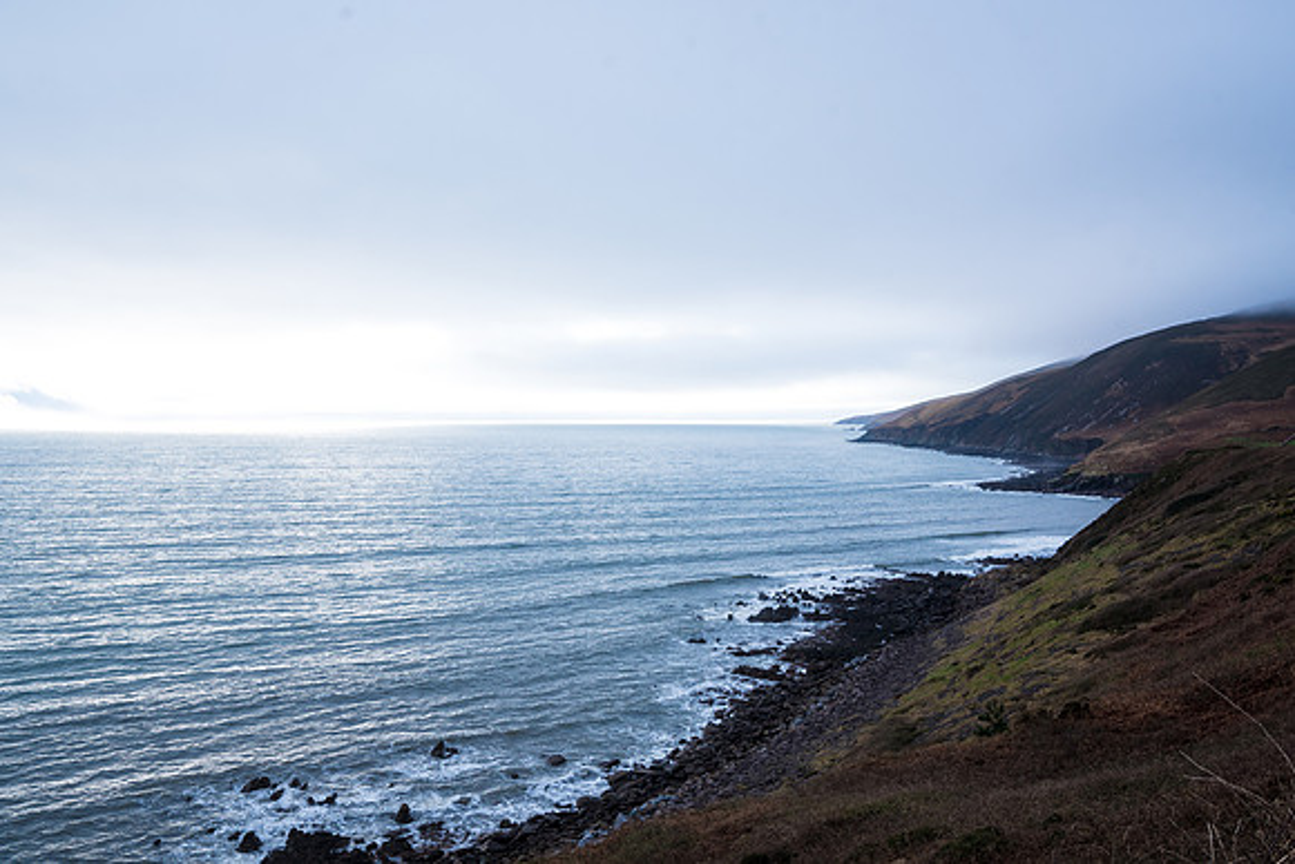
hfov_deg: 52.2
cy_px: 425
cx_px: 670
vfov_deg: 36.2
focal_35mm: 37
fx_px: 1323
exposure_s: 1/200
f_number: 8
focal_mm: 35
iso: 200
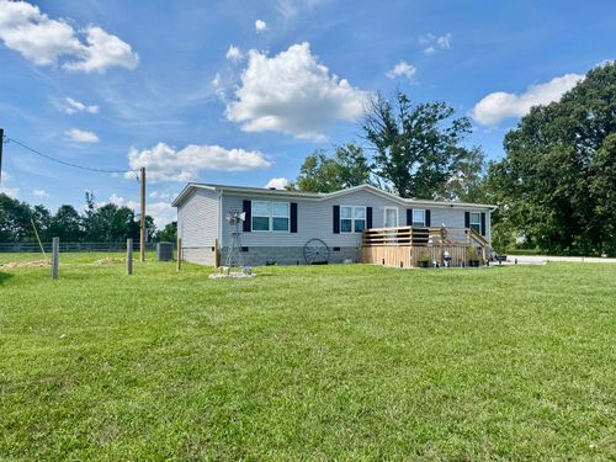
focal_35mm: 24
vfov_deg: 56.8
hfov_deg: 71.6
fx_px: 427
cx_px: 308
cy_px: 231
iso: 80
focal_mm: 6.76
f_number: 1.78
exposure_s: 1/4950
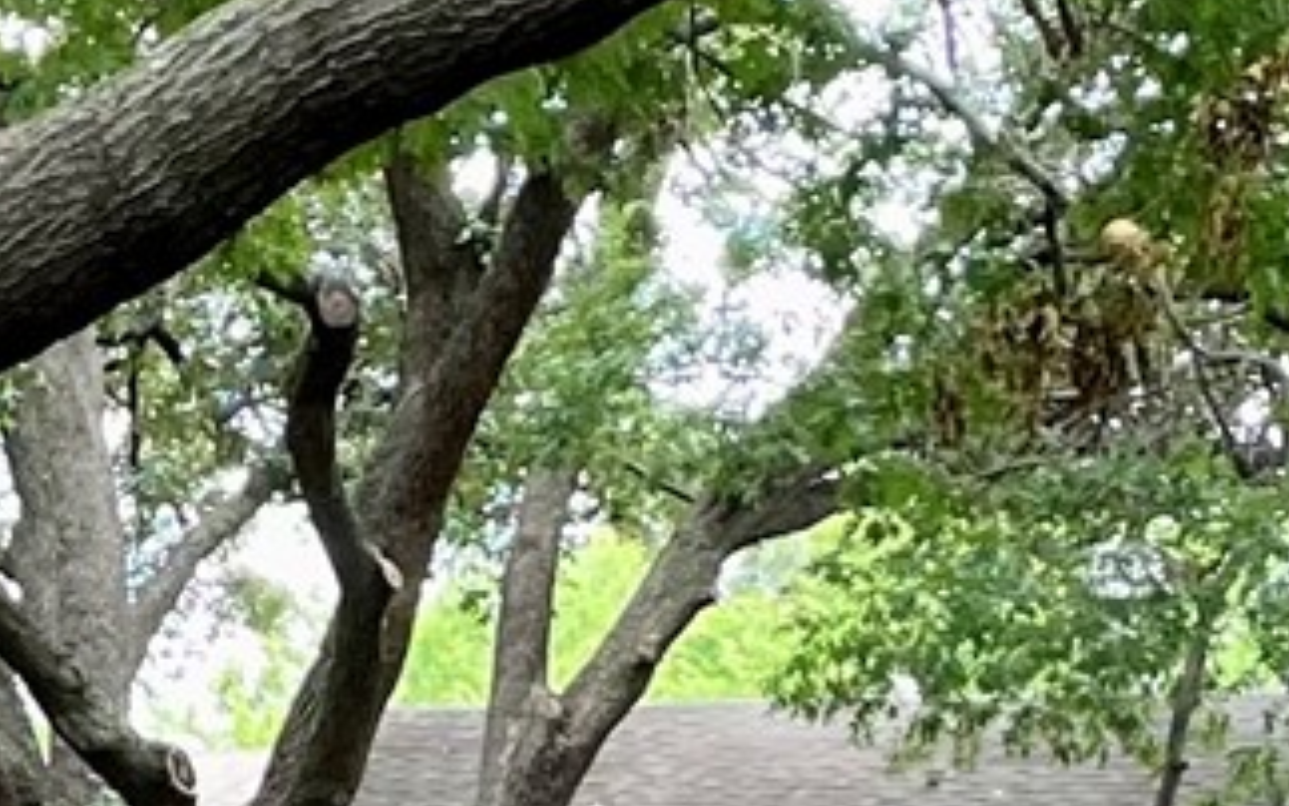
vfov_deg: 7.3
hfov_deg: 11.9
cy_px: 1536
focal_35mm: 175
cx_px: 204
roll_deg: -1.3
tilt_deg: -2.3
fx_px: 6149
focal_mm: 4.2
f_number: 1.6
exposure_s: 1/121
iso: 64
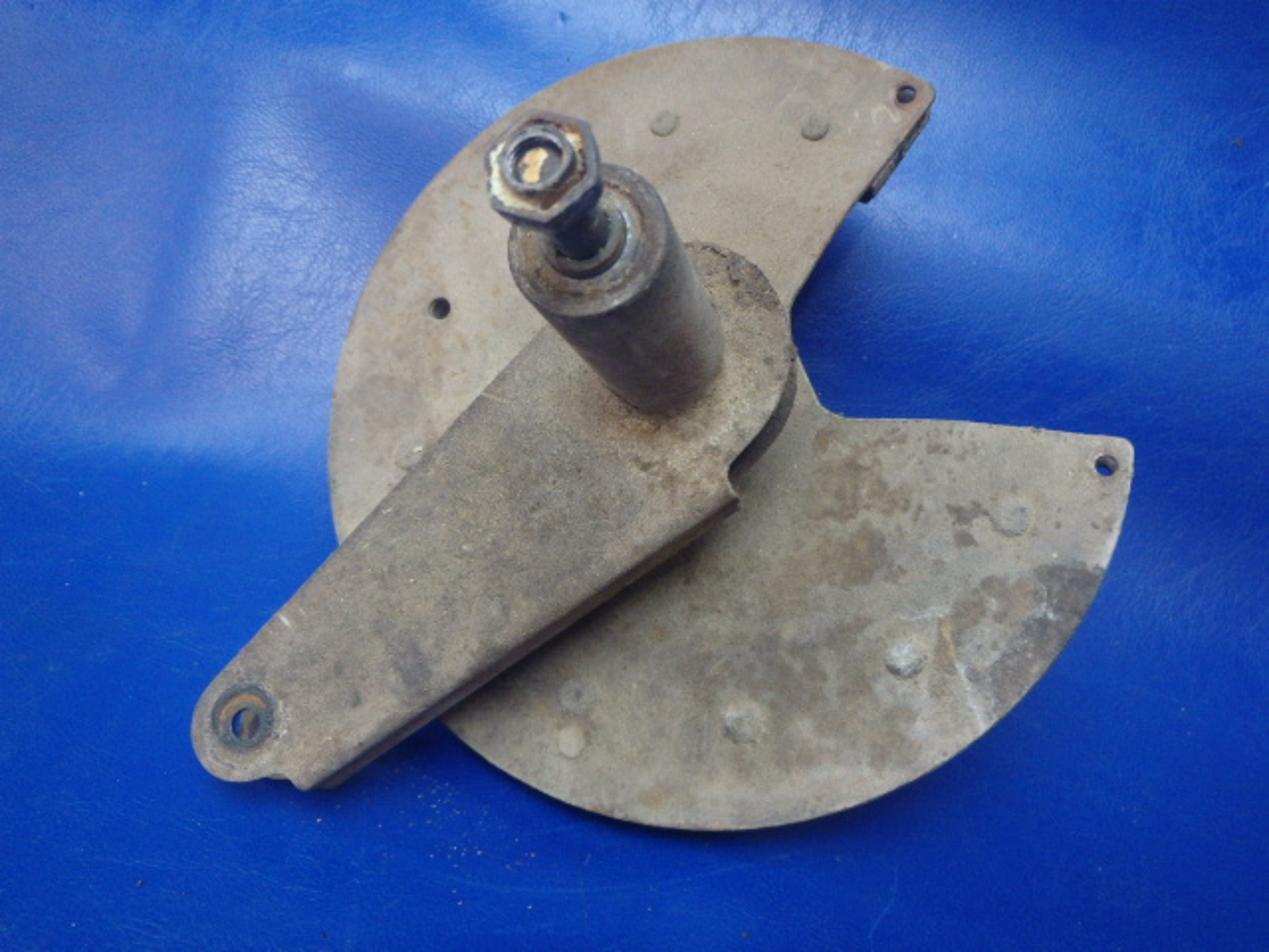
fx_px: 1026
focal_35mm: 28
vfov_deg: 49.7
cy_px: 476
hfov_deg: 63.4
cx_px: 634
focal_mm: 5
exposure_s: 1/30
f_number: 3.9
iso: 500
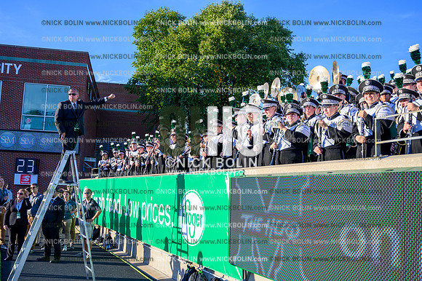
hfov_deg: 51.9
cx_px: 211
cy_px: 140
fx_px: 433
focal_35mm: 37
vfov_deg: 35.9
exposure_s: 1/400
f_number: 4
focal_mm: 37
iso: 100
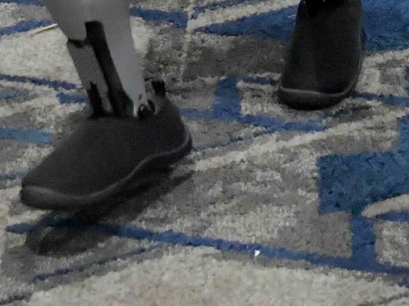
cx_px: 617
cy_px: -548
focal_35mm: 261
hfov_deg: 7.5
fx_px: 3083
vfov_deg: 5.4
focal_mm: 36
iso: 6400
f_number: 7.1
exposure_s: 1/160
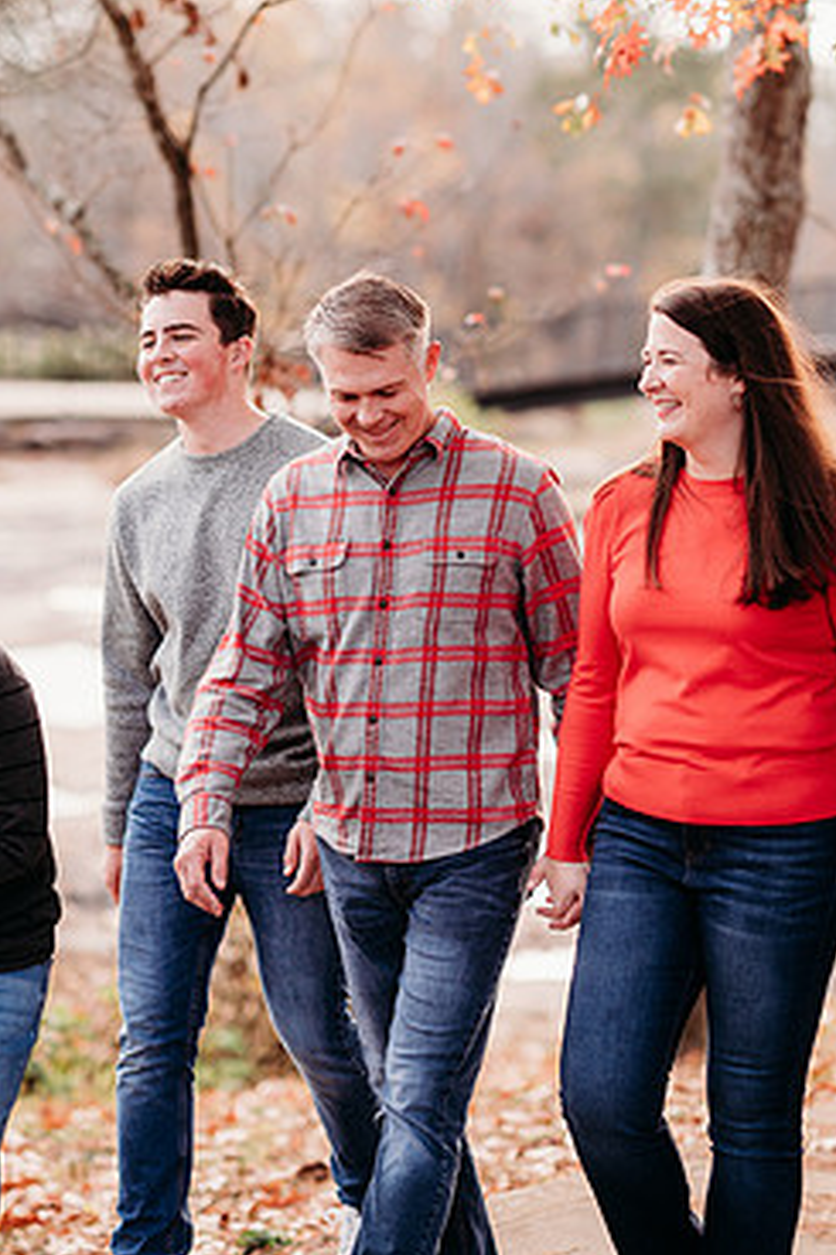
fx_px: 3626
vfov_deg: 19.6
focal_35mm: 104
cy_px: 532
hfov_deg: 13.2
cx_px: 454
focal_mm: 85
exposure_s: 1/400
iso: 320
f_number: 2.2
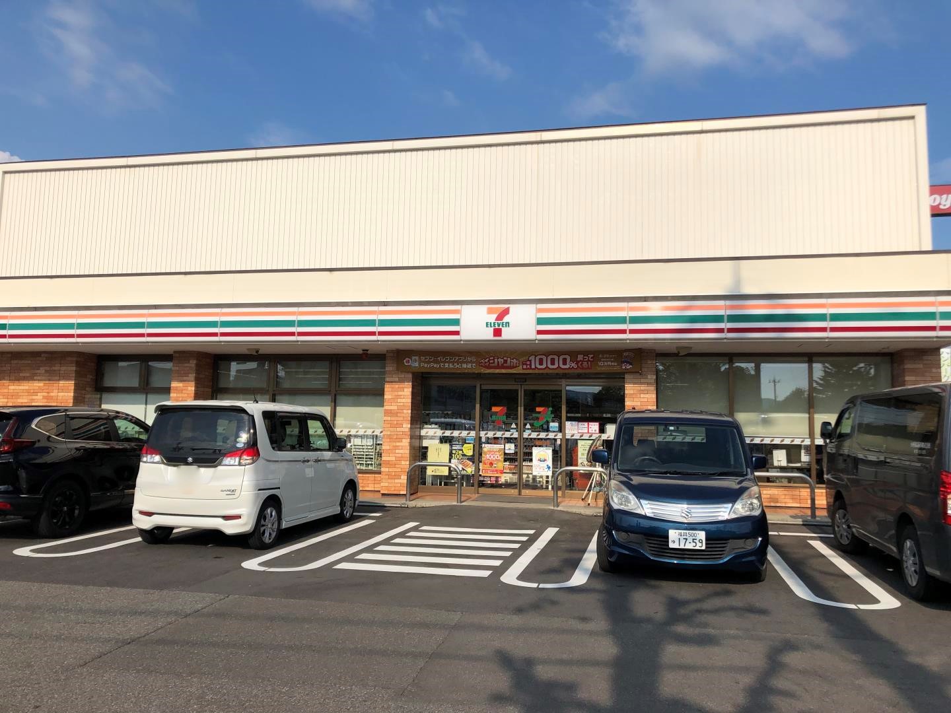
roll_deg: +0.6
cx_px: 476
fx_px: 769
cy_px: 356
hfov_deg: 63.4
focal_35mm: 28
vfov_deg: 49.7
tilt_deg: +8.4
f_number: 1.8
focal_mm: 3.99
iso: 25
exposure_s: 1/4367
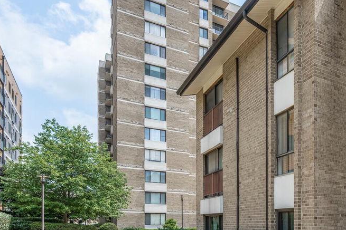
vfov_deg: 39.7
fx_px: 317
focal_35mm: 33
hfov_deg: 51.5
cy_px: 141
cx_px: 302
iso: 200
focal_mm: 15
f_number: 9
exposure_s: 1/250
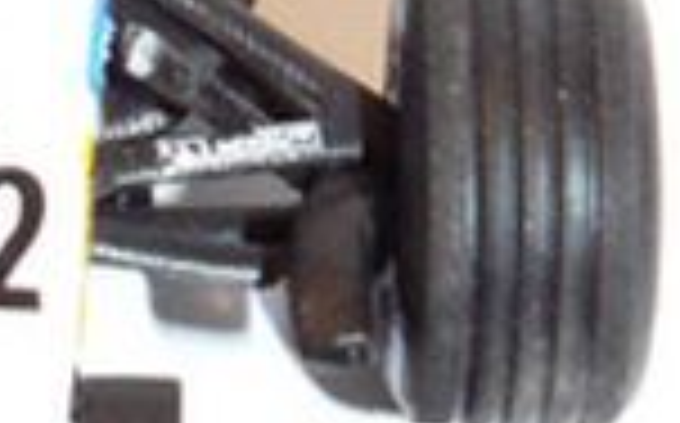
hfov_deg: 10.2
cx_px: -113
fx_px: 3739
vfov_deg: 6.1
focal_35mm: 202
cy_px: -688
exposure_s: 1/320
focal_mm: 6
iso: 400
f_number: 5.6
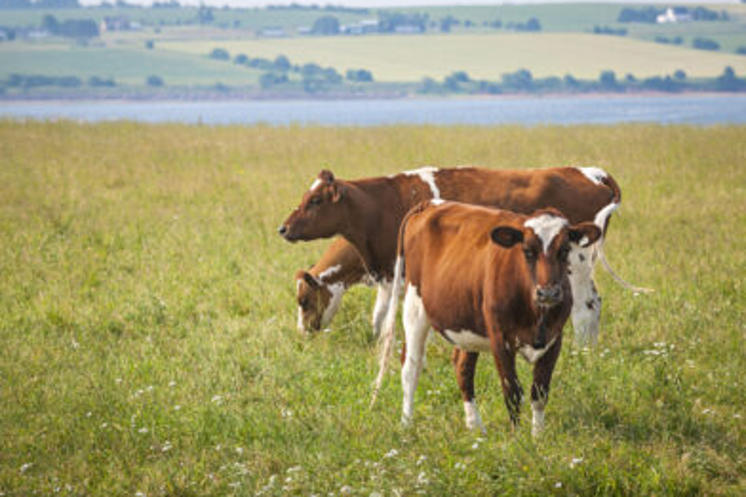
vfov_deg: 6.6
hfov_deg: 9.8
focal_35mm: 209
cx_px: 375
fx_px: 4329
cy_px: 250
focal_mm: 200
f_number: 8
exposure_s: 1/200
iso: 200
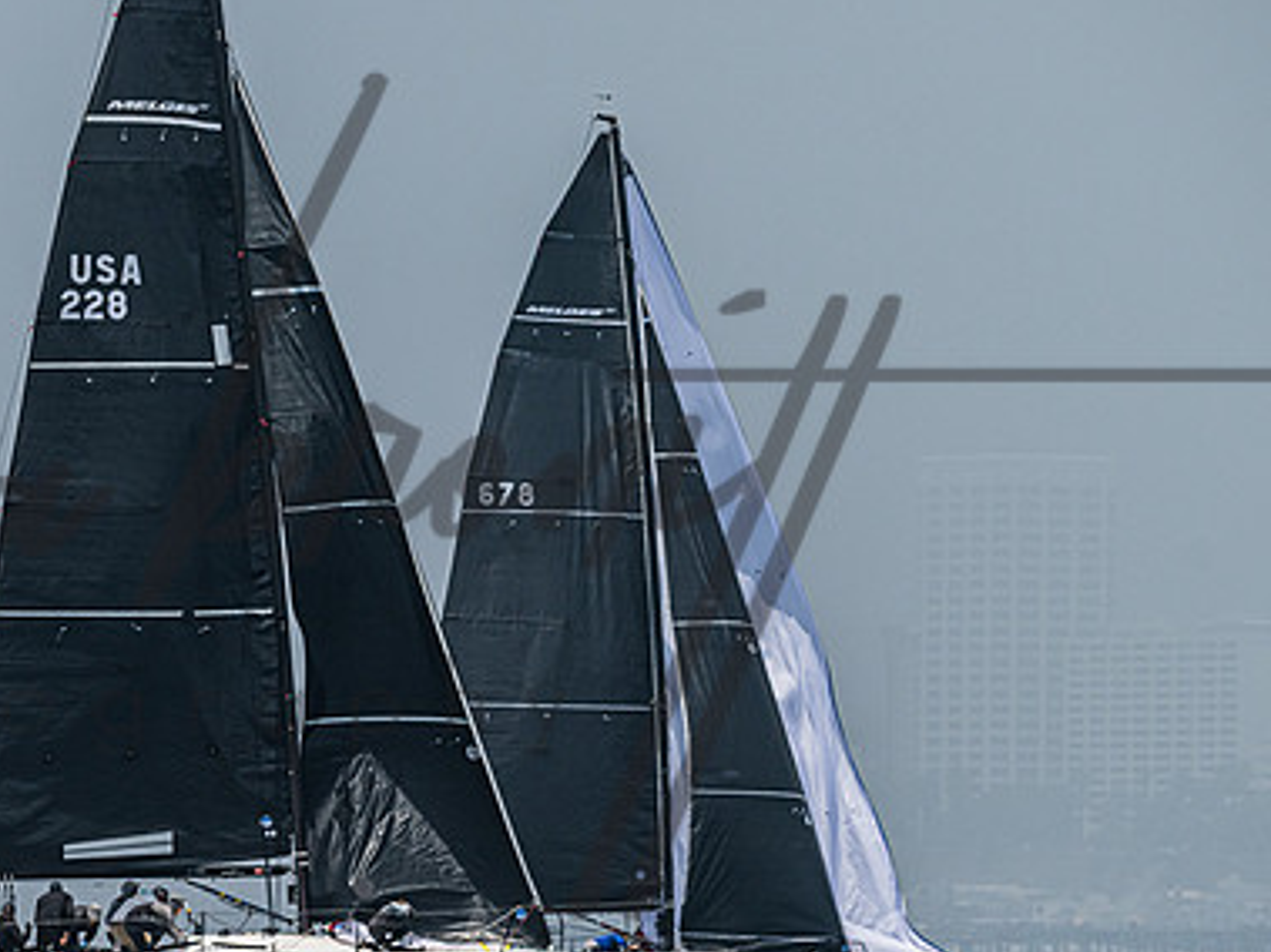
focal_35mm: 454
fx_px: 16664
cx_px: 400
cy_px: 623
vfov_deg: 3.3
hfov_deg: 4.4
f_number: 6.3
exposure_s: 1/5000
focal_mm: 240
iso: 400
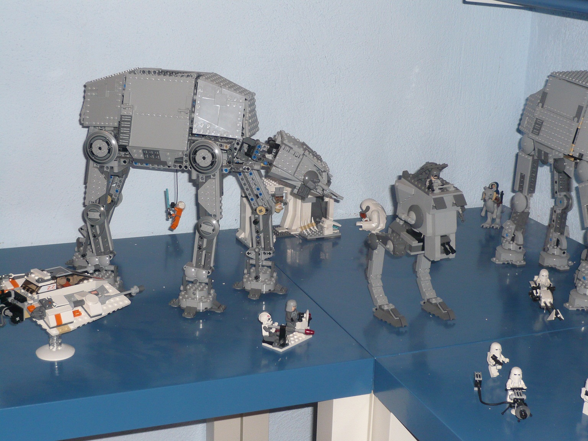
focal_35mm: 58
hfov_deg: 33.2
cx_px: 294
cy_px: 220
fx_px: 985
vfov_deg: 25.2
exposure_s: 1/30
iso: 160
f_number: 4.1
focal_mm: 9.5
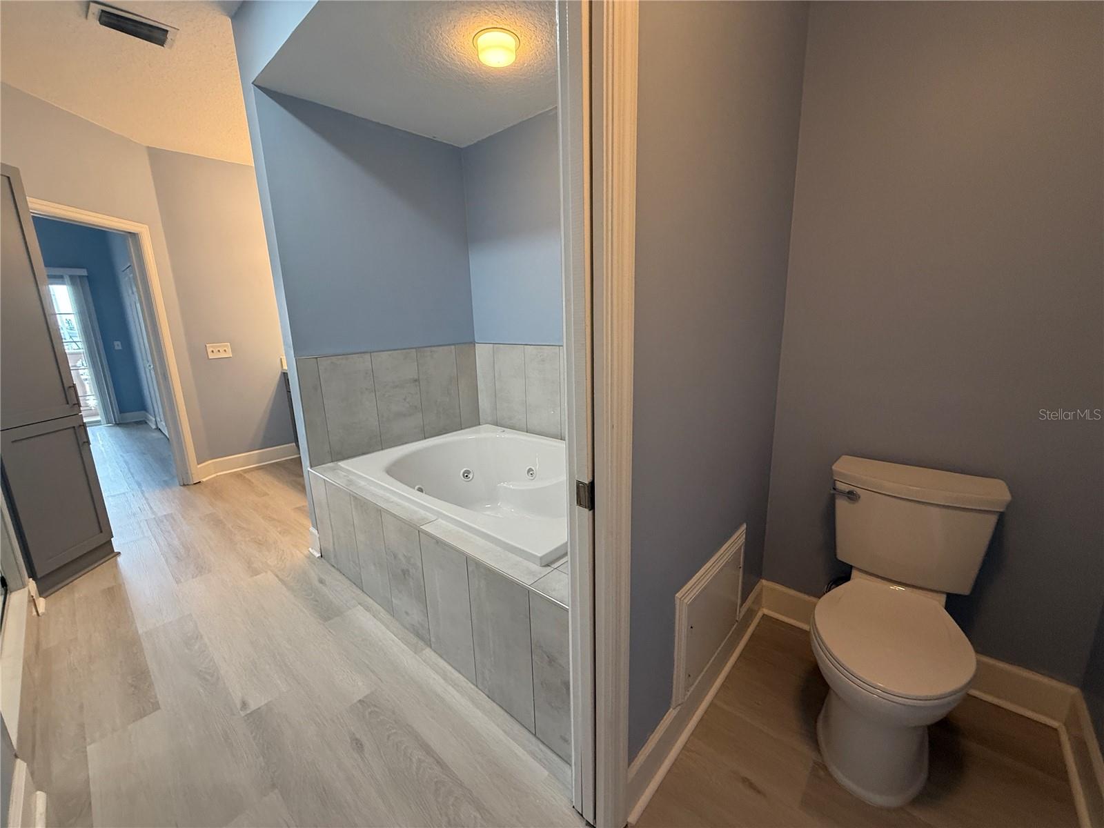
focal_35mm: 14
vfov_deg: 85.7
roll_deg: +1.3
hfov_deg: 102.1
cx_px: 552
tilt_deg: -10.4
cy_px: 414
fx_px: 446
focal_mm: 2.22
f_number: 2.2
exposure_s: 1/60
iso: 200
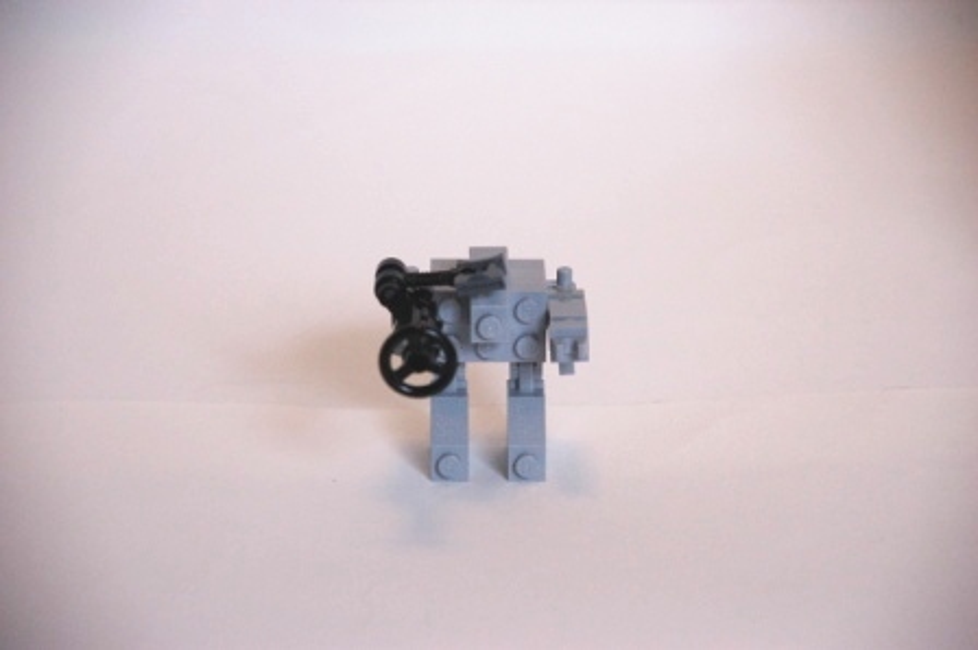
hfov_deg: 10.2
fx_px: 5497
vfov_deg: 6.8
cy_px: 325
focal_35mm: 202
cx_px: 489
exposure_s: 1/125
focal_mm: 135
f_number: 5.6
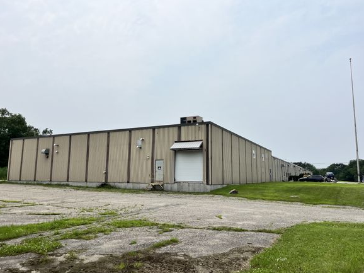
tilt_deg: +7.6
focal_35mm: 27
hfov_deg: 65.3
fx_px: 284
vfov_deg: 51.3
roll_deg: -0.8
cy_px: 137
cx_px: 176
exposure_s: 1/7874
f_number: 1.6
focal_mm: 5.1
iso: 50
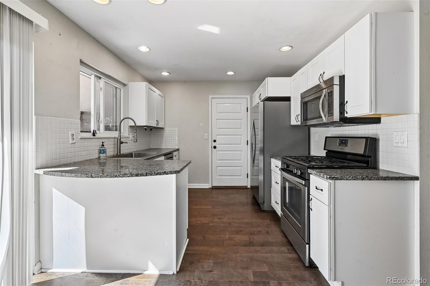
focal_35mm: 16
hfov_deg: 95.0
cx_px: 215
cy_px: 143
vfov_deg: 72.0
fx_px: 197
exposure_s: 1/80
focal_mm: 16.5
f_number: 10
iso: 400
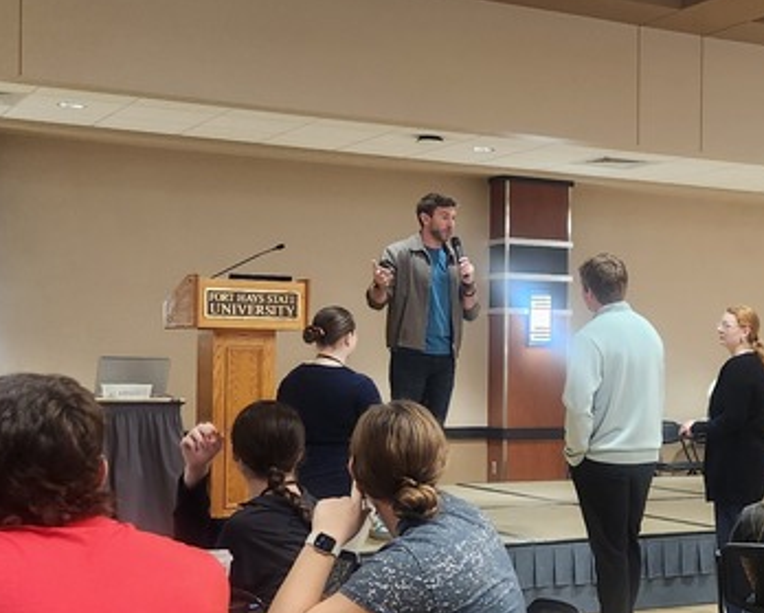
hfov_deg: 27.8
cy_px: 356
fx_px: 1494
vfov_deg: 23.2
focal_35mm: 66
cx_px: 656
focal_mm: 5.4
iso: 160
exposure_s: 1/120
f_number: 1.8
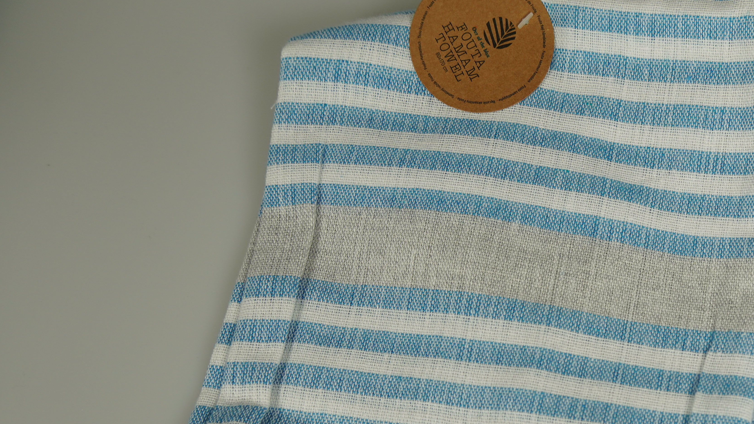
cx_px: 649
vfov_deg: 22.9
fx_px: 1020
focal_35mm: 51
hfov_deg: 38.4
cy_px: 383
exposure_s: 1/50
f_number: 4.5
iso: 100
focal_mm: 18
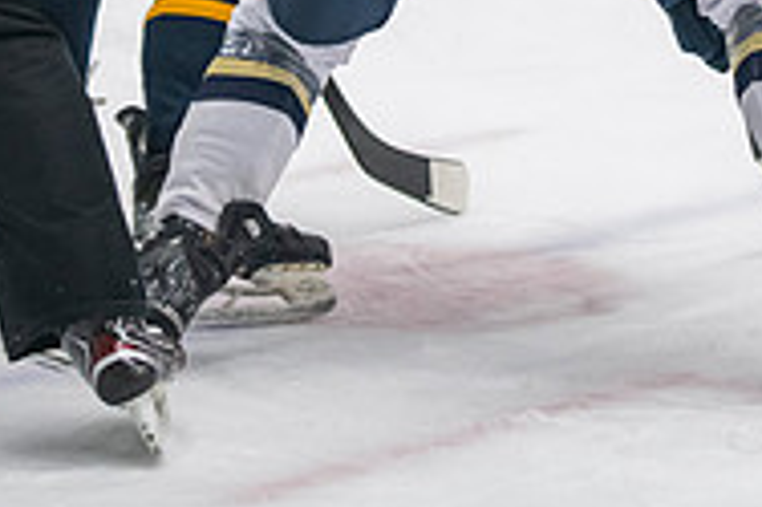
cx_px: 516
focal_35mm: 295
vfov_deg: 4.6
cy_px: -284
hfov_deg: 7.0
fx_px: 6239
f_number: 3.2
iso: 2000
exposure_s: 1/640
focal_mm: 92
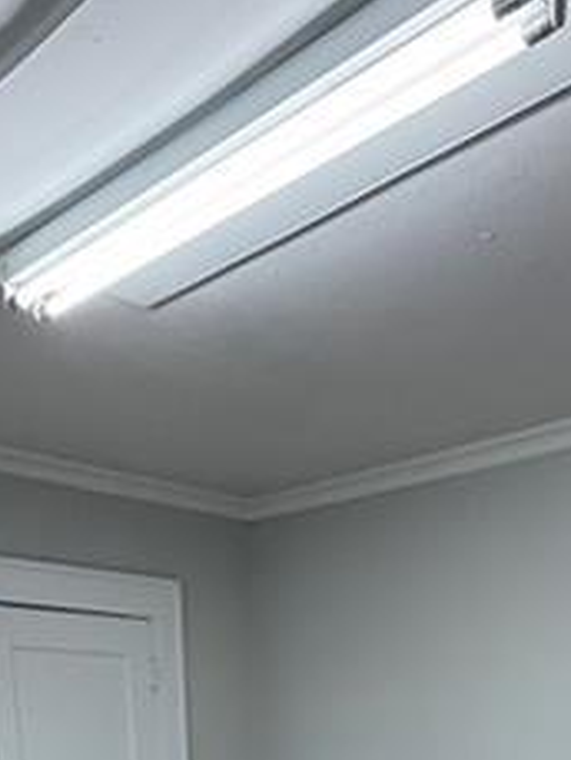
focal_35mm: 47
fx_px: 1033
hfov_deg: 30.9
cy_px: 1052
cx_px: 332
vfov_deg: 29.7
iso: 250
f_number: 2.2
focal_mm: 2.22
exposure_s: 1/120
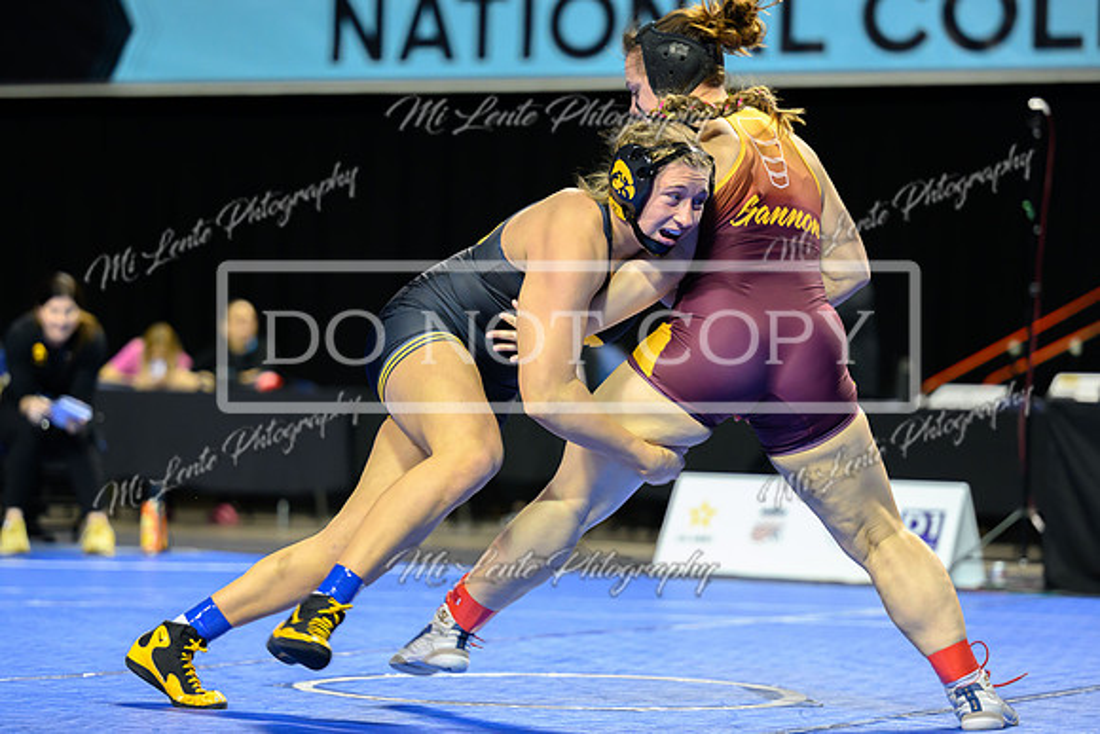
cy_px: 391
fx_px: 3927
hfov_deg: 15.9
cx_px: 486
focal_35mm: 129
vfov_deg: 10.7
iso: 3200
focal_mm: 115
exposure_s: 1/800
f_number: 2.8
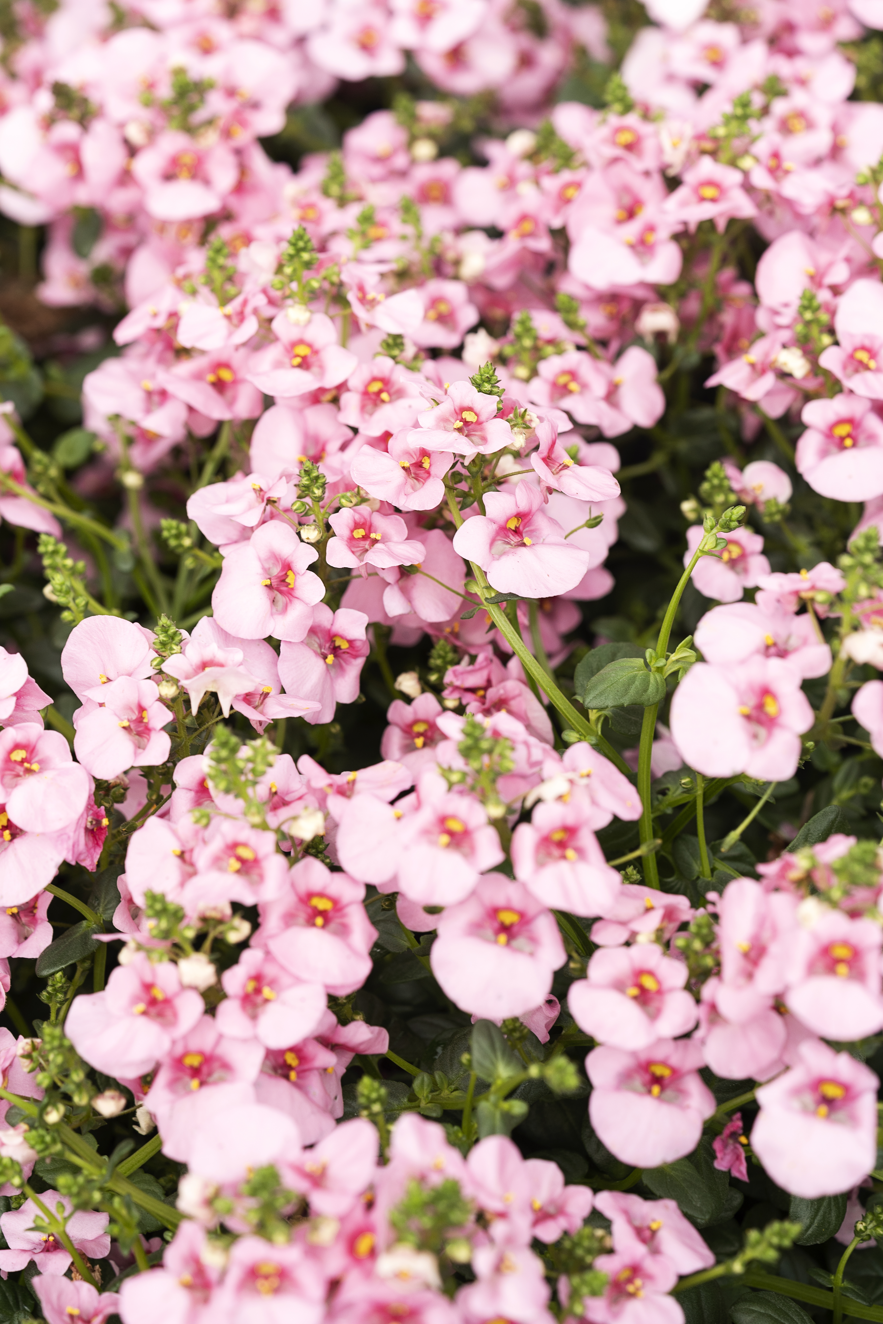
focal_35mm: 90
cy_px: 662
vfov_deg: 22.6
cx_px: 442
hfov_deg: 15.2
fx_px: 3311
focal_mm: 90
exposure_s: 1/125
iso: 160
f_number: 6.3
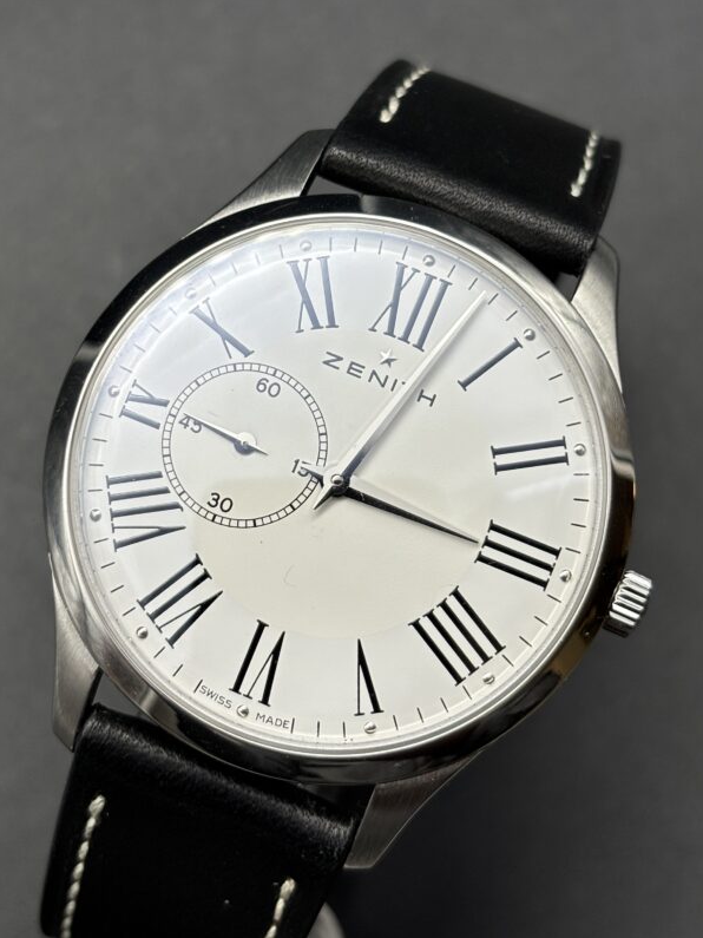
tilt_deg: -72.3
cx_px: 337
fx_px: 1815
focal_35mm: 67
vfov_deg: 28.9
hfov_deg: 21.9
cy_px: 413
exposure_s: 1/100
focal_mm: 5.96
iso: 25
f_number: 1.6
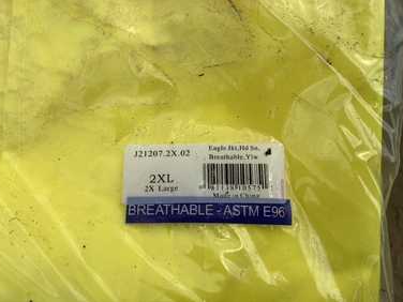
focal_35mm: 33
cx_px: 197
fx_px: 384
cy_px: 142
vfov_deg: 42.9
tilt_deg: -51.6
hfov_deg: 55.3
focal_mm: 3.3
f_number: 2.4
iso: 25
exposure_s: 1/1773
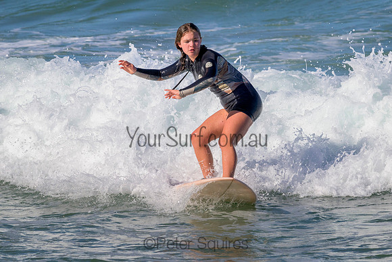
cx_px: 240
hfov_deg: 3.2
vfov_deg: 2.1
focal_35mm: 643
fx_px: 7006
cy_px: 83
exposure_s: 1/2000
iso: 720
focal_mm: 470
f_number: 10
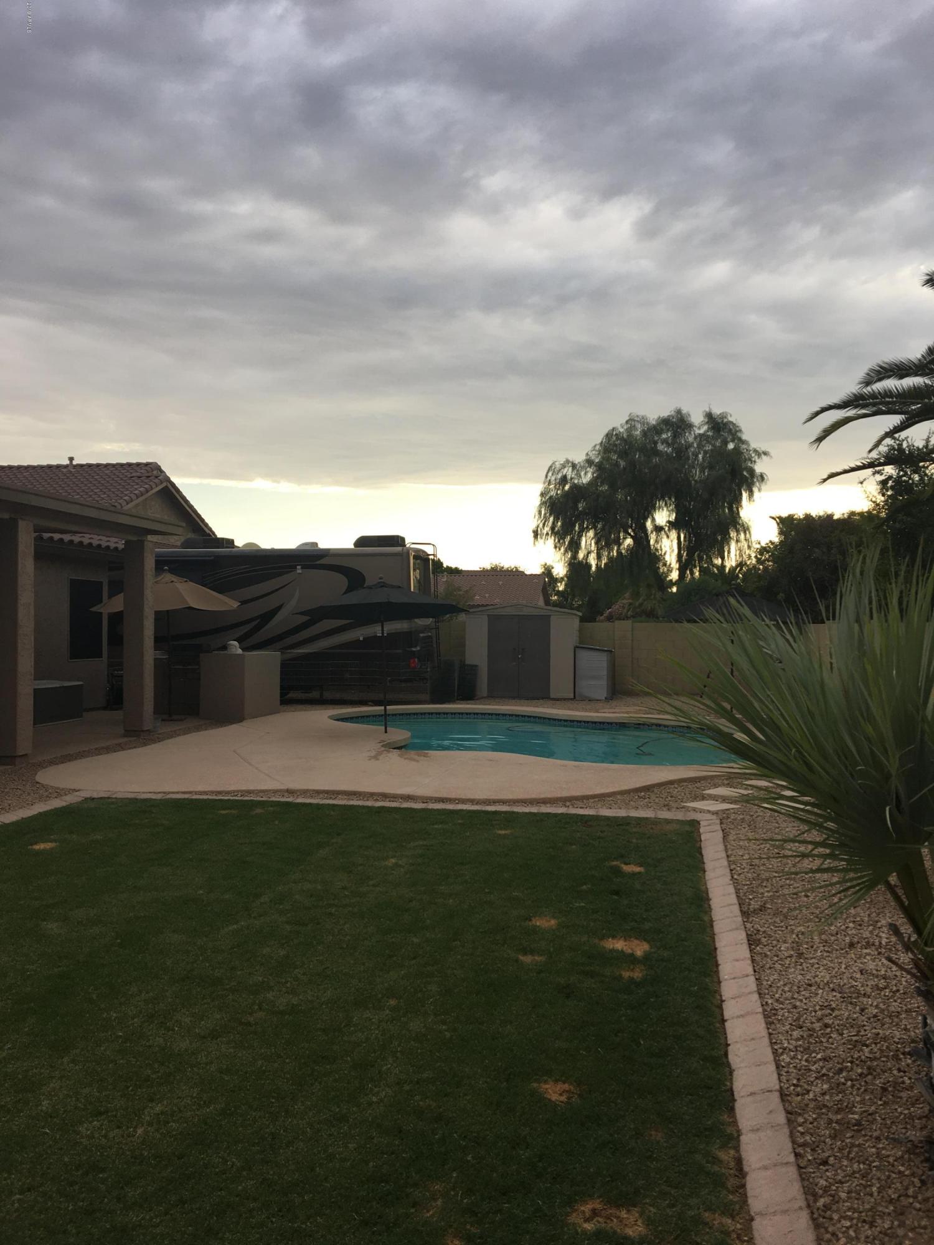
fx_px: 1043
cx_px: 467
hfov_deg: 48.2
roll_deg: -0.8
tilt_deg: +1.8
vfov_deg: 61.7
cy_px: 622
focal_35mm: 29
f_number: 2.2
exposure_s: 1/437
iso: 25
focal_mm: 4.15
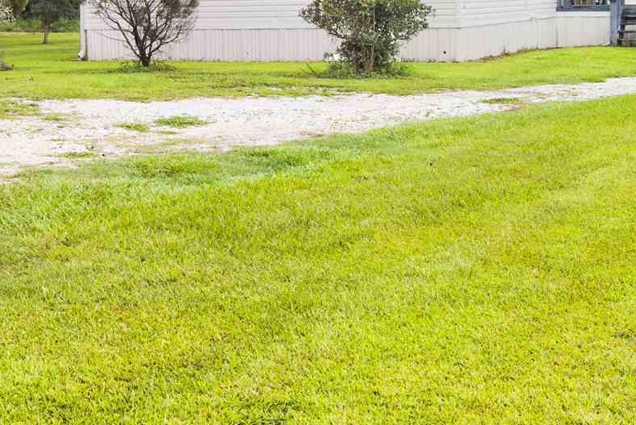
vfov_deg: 18.9
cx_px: 220
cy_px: -7
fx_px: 1237
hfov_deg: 28.7
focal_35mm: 70
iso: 200
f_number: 11
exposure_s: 1/30
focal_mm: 18
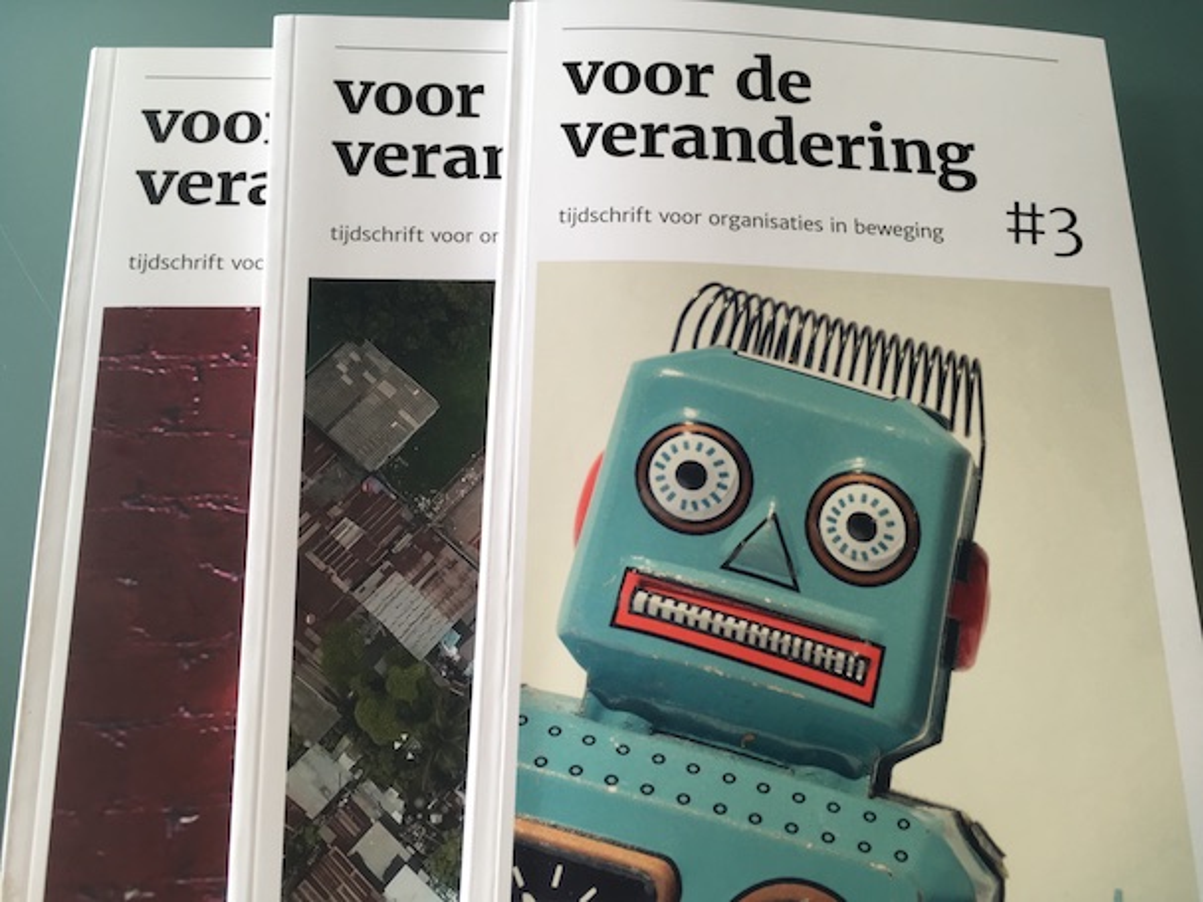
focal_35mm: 29
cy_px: 451
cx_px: 602
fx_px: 1008
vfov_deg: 48.2
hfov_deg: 61.7
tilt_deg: -71.3
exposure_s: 1/100
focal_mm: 4.15
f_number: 2.2
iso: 40
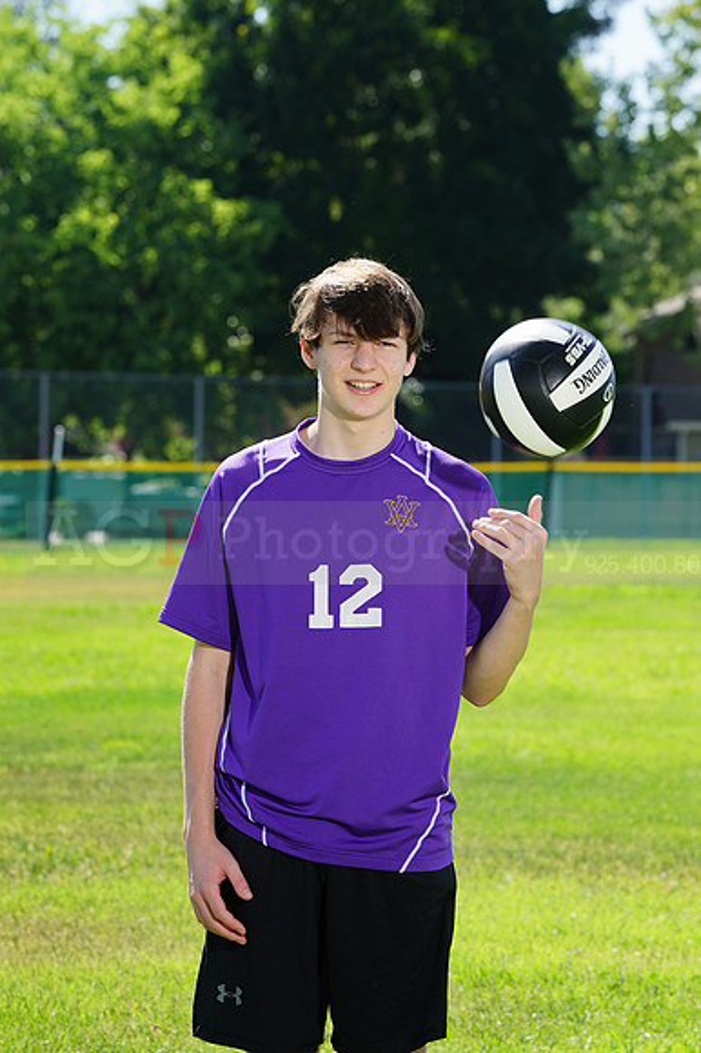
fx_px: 5731
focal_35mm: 196
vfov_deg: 10.5
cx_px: 350
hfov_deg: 7.0
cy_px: 526
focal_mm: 196
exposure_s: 1/200
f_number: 11
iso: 200
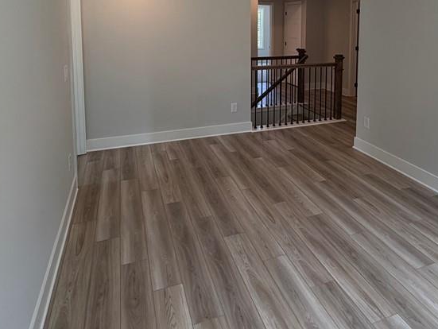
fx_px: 329
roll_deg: +0.3
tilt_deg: -3.4
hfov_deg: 67.1
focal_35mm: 26
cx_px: 243
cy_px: 50
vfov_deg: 48.9
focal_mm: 2.22
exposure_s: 1/120
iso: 125
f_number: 2.2
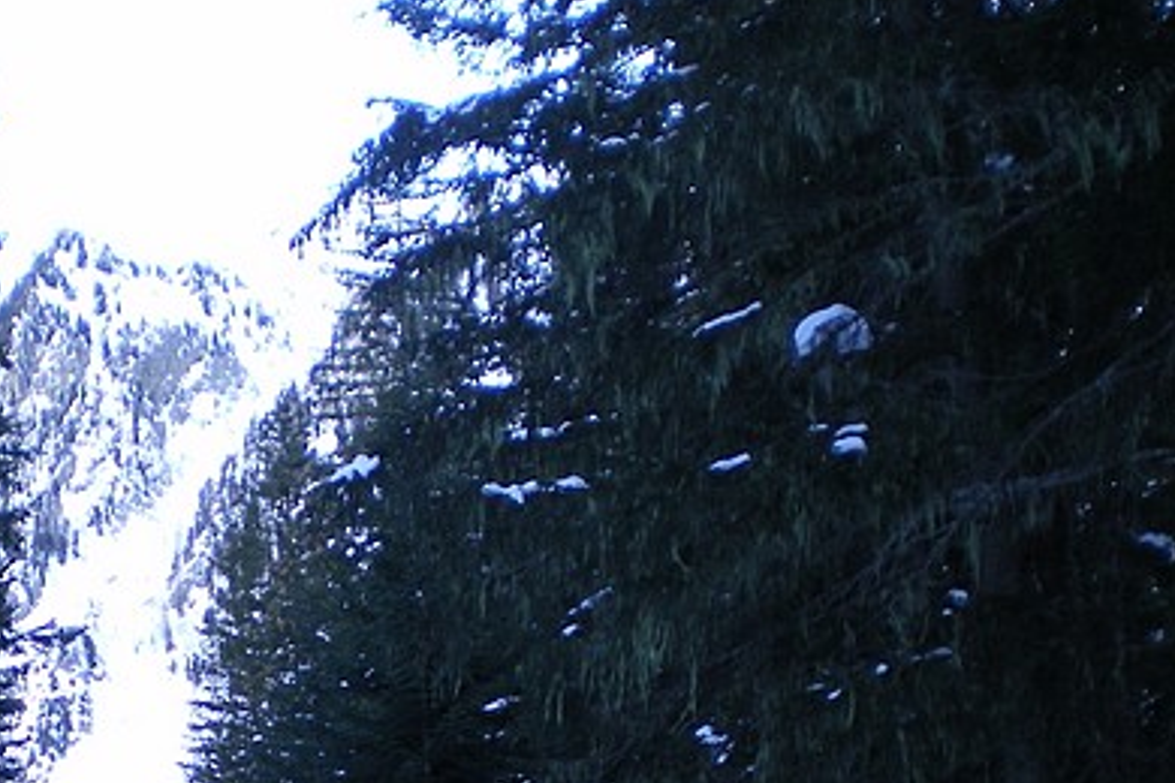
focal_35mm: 81
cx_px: 277
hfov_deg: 24.7
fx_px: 2644
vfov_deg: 16.4
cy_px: 846
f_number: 3.1
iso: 64
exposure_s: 1/50
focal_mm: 6.3
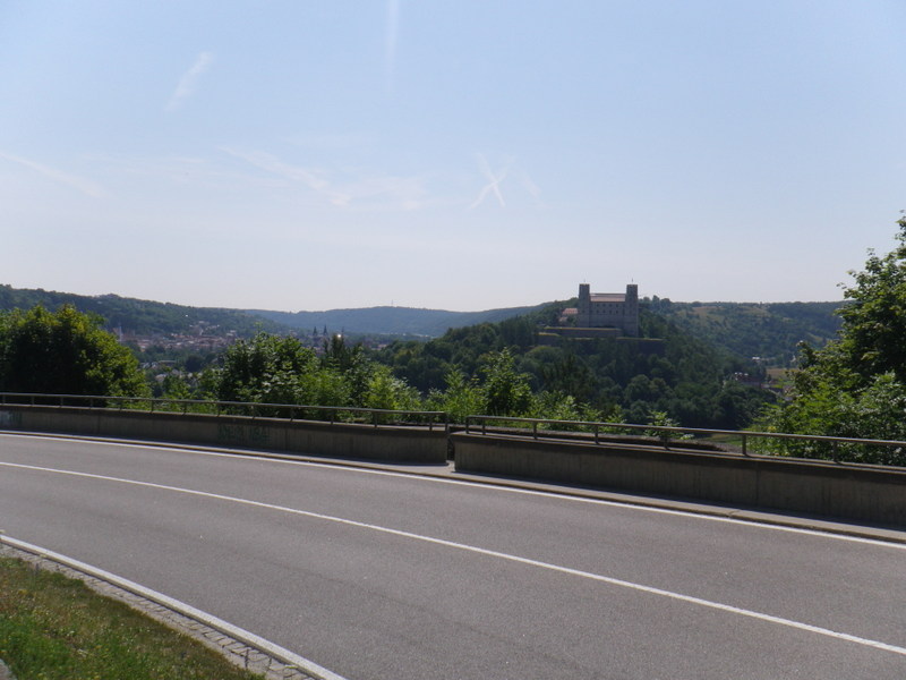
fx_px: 916
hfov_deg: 52.6
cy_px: 340
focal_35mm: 35
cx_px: 453
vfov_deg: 40.7
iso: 64
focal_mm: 6.2
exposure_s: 1/500
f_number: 6.3
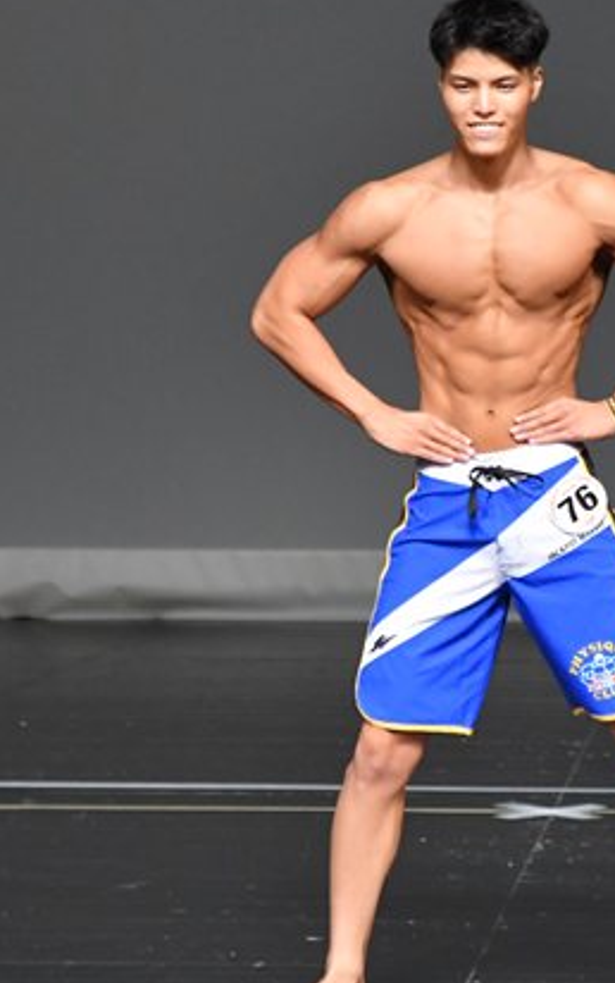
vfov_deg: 3.5
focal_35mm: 603
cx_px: 611
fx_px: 16148
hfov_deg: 2.2
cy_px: 472
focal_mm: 210
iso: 3200
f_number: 5.6
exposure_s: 1/400
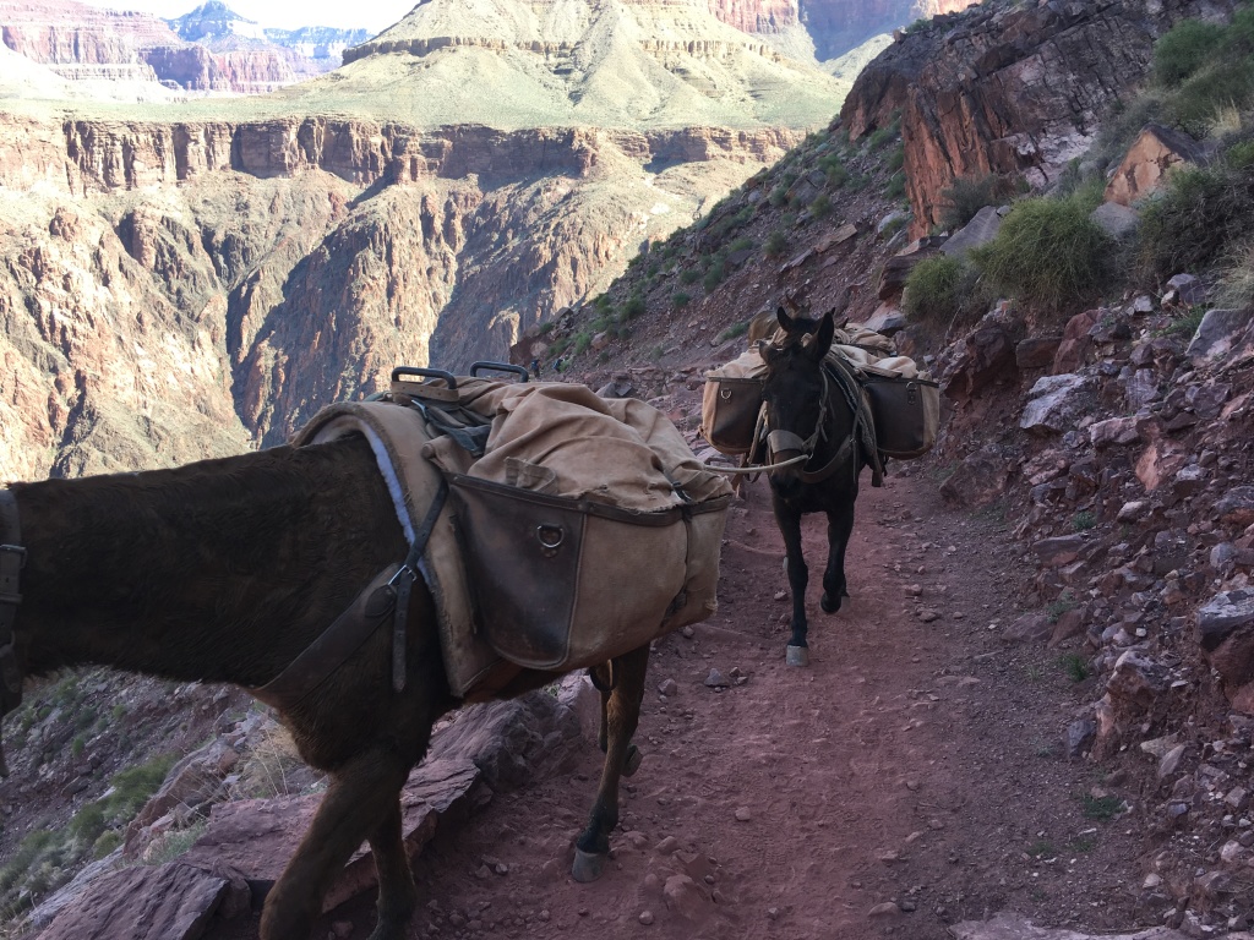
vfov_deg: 48.2
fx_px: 1051
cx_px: 627
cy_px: 470
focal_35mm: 29
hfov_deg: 61.7
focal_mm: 4.15
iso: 25
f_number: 2.2
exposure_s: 1/272
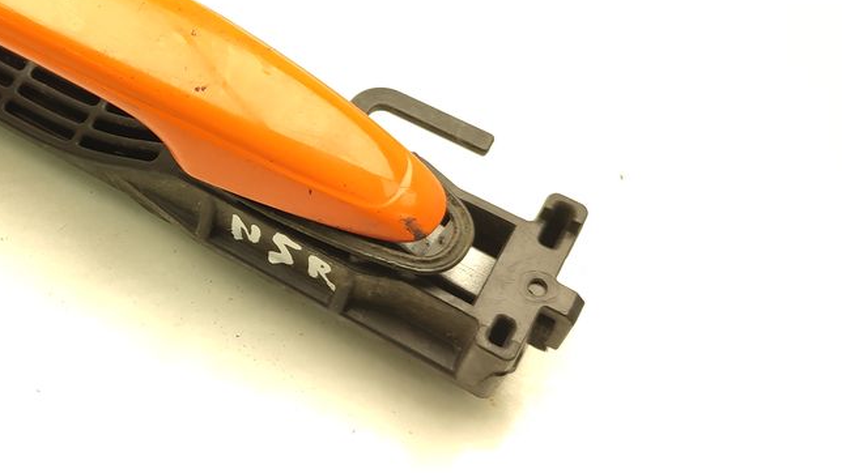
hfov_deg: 36.8
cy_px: 129
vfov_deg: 22.9
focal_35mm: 52
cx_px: 55
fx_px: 1161
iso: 100
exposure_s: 1/80
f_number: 1.89
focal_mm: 5.89
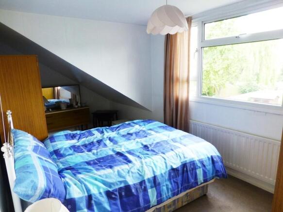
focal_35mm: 24
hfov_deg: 71.6
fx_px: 196
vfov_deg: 56.8
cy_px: 106
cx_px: 142
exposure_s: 1/60
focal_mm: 4.3
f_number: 3.3
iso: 250
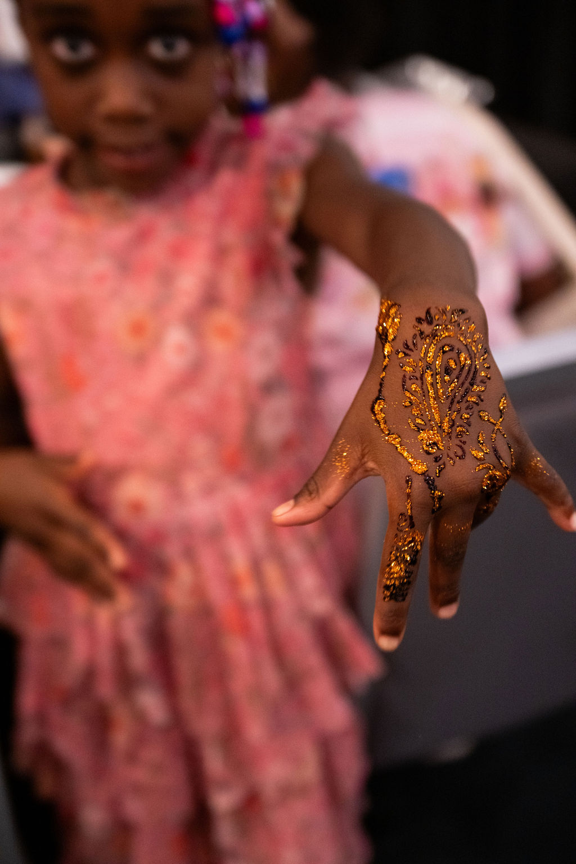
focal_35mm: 48
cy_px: 432
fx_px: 1152
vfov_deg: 41.1
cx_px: 288
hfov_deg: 28.1
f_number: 2.8
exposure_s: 1/80
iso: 1600
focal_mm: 48
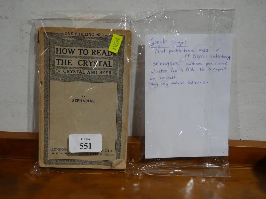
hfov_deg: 44.8
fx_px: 323
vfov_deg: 34.3
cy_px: 100
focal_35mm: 42
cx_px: 133
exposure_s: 1/60
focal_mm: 21
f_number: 4.6
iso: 320
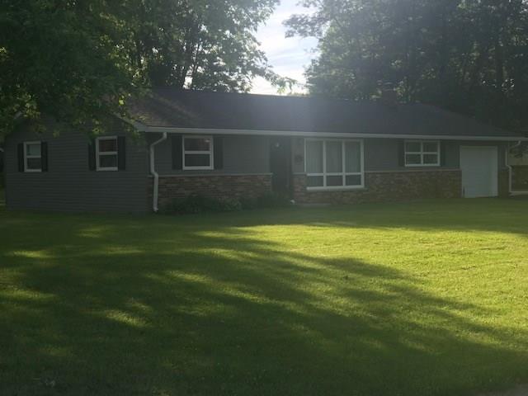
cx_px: 264
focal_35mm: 57
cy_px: 198
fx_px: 869
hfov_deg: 33.8
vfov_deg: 25.7
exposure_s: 1/167
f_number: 2.8
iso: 20
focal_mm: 6.6
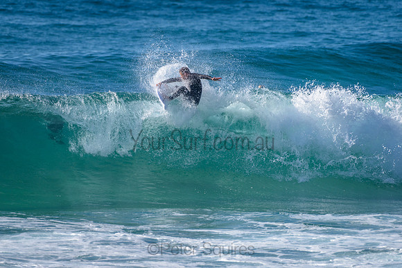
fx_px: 6844
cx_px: 156
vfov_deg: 2.2
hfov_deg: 3.4
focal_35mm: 613
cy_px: 108
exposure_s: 1/2000
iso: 180
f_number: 5.6
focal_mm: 500
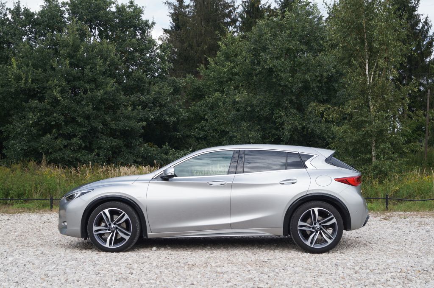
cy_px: 144
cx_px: 217
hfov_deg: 46.5
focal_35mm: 42
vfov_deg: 31.8
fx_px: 505
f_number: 7.1
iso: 100
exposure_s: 1/160
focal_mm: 28
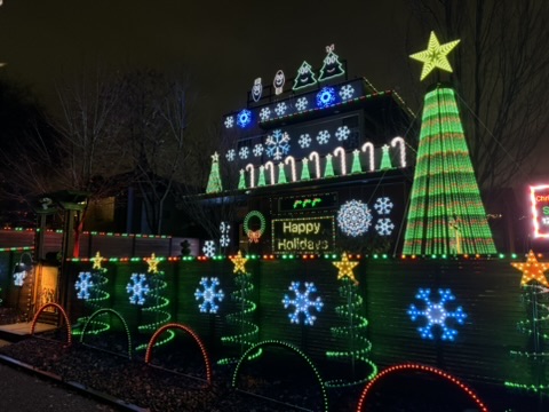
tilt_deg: +7.0
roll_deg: +0.1
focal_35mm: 24
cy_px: 206
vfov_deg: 56.8
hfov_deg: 71.6
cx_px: 274
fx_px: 381
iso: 800
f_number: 1.78
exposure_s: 1/41
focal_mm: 6.86
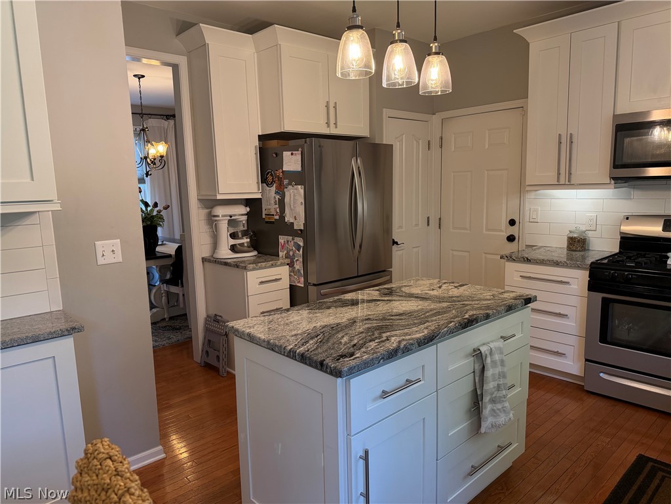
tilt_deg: -8.8
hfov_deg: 71.6
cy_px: 252
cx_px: 336
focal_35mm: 24
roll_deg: +1.5
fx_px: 465
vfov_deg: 56.8
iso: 250
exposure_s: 1/120
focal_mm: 6.76
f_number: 1.78
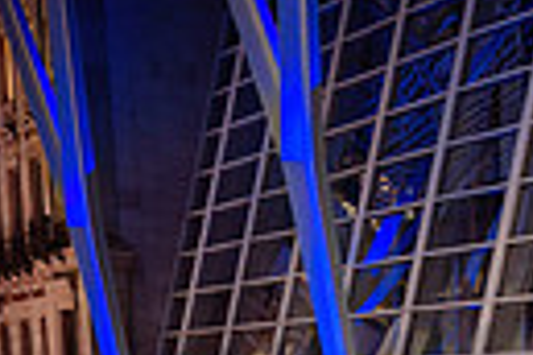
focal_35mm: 108
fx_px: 1599
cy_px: 762
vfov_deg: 11.2
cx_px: 975
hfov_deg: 15.9
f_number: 3.2
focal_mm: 24
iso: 500
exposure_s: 1/40
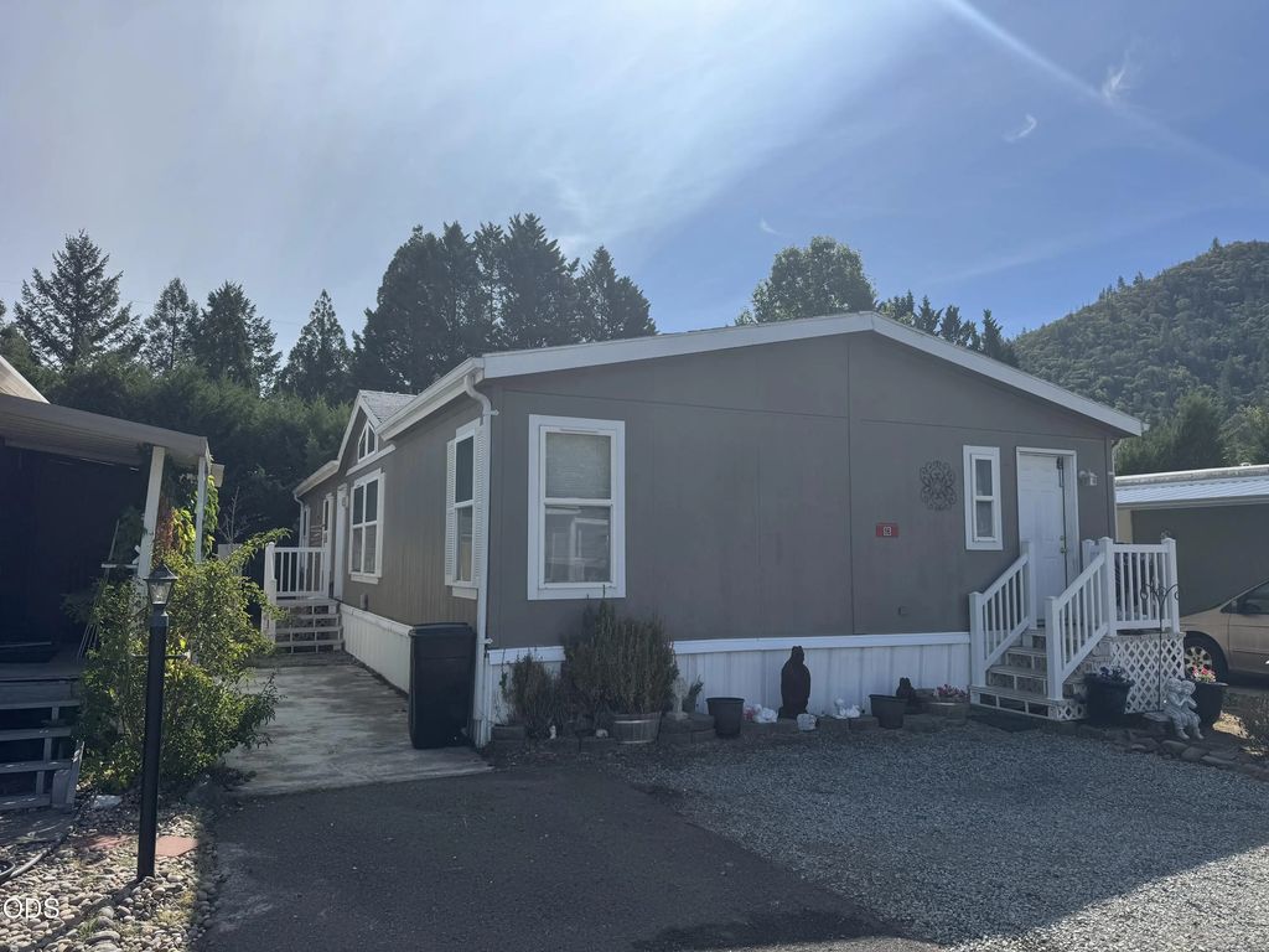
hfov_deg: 71.6
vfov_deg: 56.8
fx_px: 880
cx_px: 634
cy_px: 476
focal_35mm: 24
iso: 80
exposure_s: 1/7092
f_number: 1.78
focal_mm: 6.76
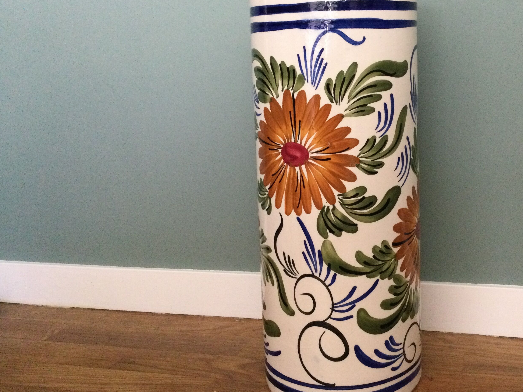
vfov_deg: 35.1
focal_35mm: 41
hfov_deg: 45.2
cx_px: 344
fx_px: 619
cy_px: 177
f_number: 2.4
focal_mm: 3.3
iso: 200
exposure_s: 1/30
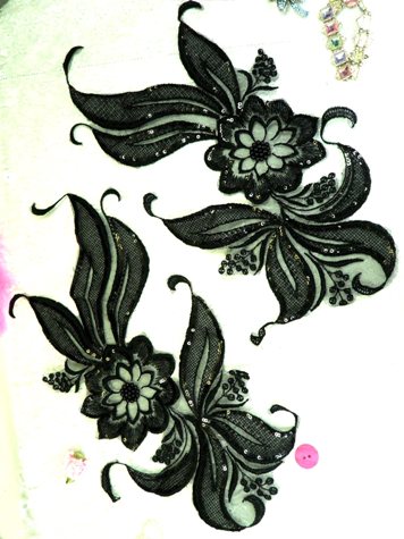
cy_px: 270
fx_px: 467
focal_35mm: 30
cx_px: 202
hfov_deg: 46.8
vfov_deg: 60.0
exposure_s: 1/125
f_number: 3.7
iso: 80
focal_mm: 5.3
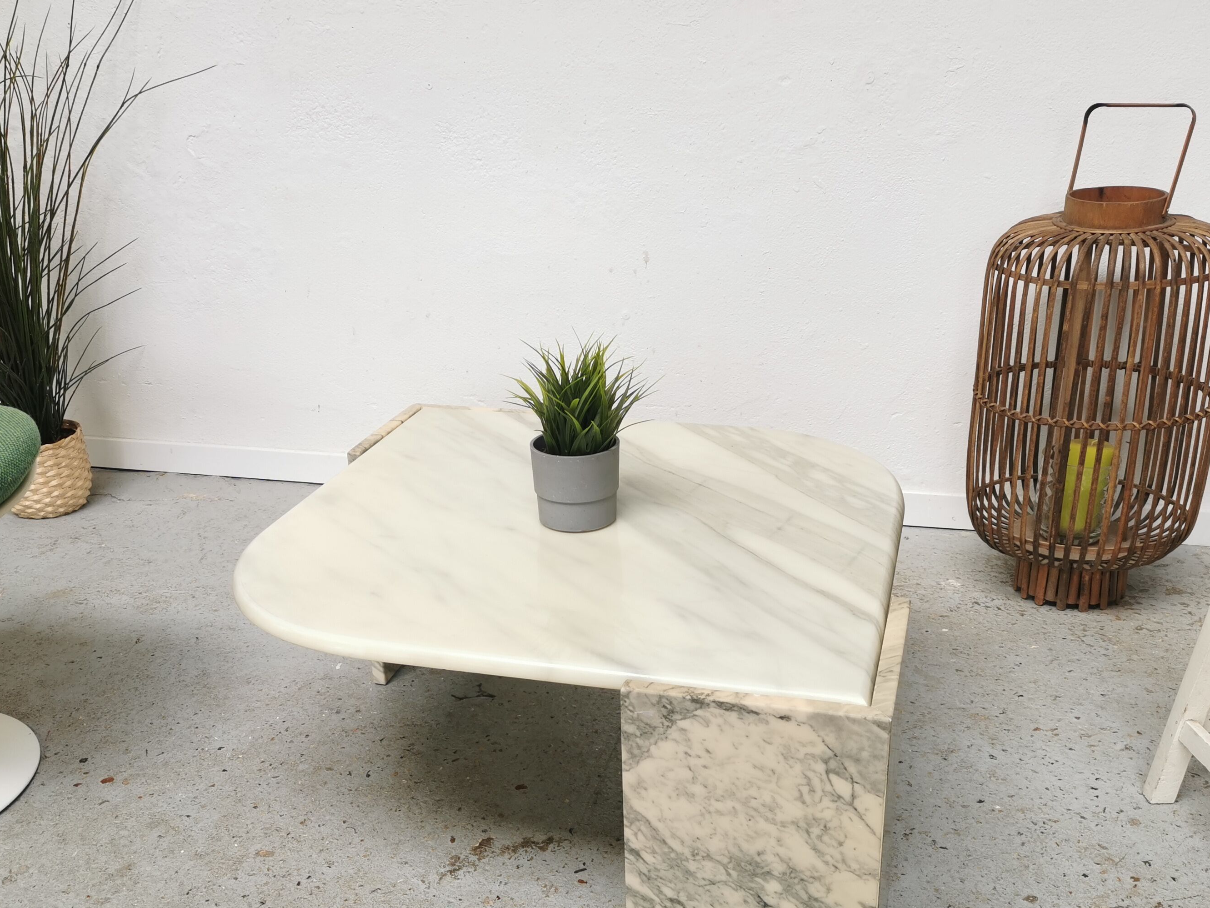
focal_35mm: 37
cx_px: 584
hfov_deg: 50.1
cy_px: 565
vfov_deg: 38.4
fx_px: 1293
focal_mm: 5.58
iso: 50
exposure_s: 1/162
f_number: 1.8
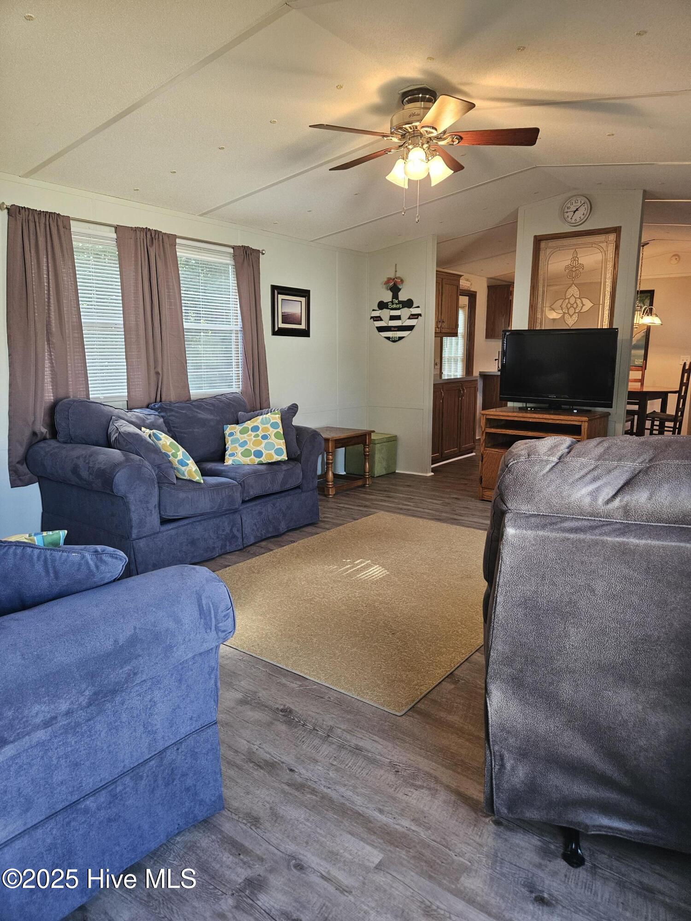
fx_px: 612
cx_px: 346
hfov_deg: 58.9
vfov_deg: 73.9
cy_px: 460
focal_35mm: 23
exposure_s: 1/120
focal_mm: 5.4
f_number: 1.8
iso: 200
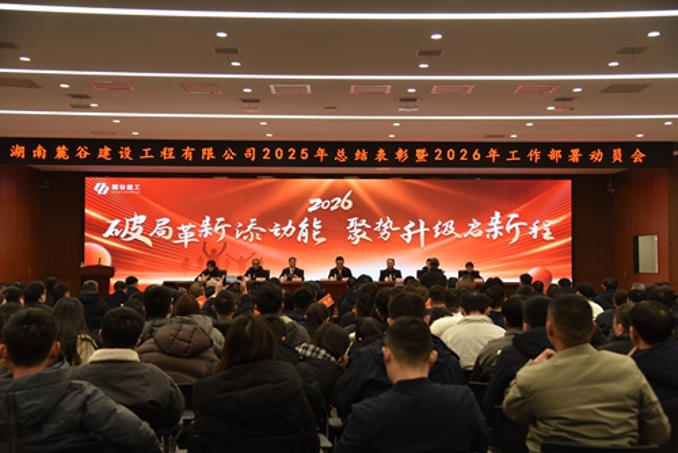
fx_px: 904
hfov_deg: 41.1
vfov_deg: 28.1
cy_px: 226
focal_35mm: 48
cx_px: 339
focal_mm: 48
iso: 400
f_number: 4
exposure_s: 1/60
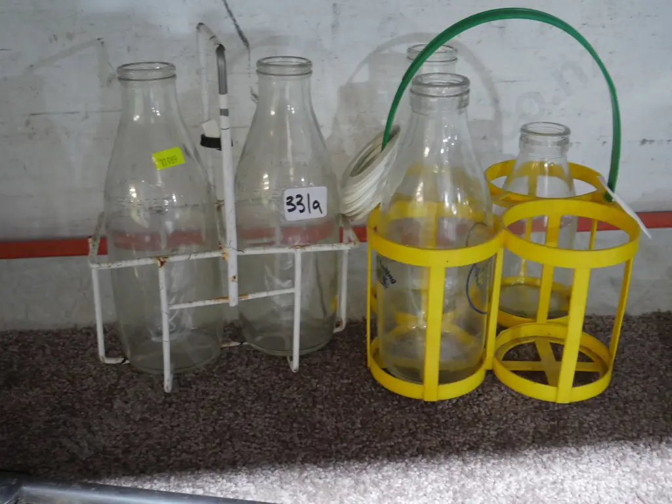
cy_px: 252
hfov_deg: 46.8
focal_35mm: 40
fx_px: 777
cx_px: 336
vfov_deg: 36.0
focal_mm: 20
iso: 3200
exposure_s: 1/50
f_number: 4.4
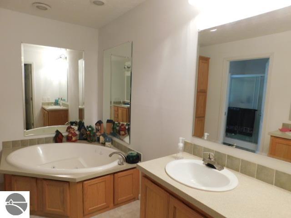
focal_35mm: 23
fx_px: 193
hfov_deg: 73.9
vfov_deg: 58.9
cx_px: 146
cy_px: 109
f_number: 3
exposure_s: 1/30
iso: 200
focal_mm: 4
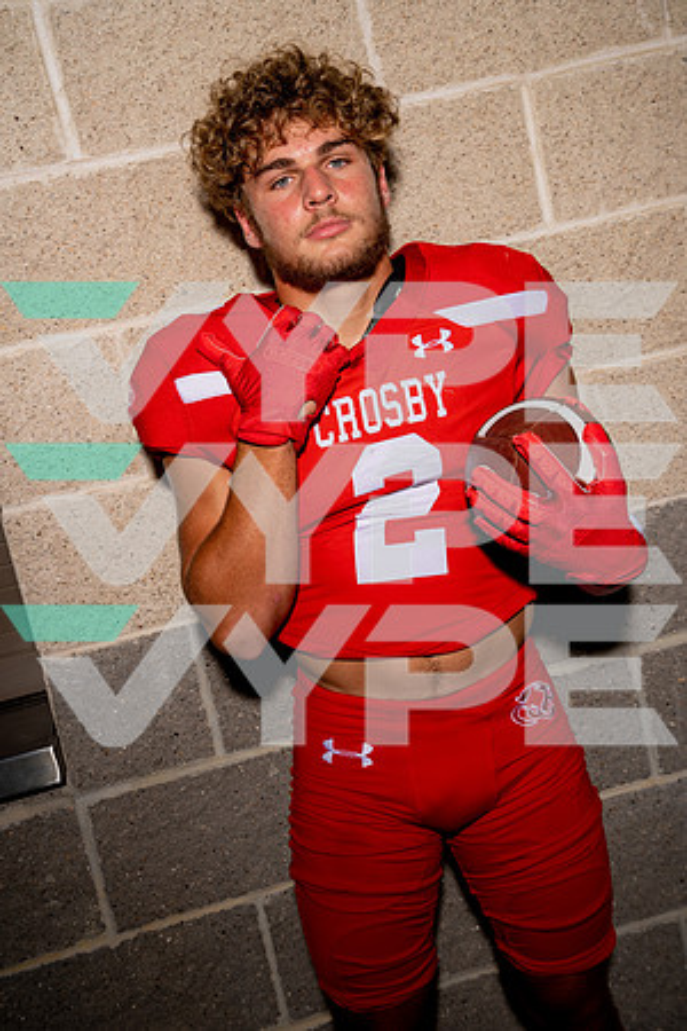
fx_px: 1317
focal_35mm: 46
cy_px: 516
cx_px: 344
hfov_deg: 29.2
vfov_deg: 42.7
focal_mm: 46
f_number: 8
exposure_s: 1/250
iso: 100
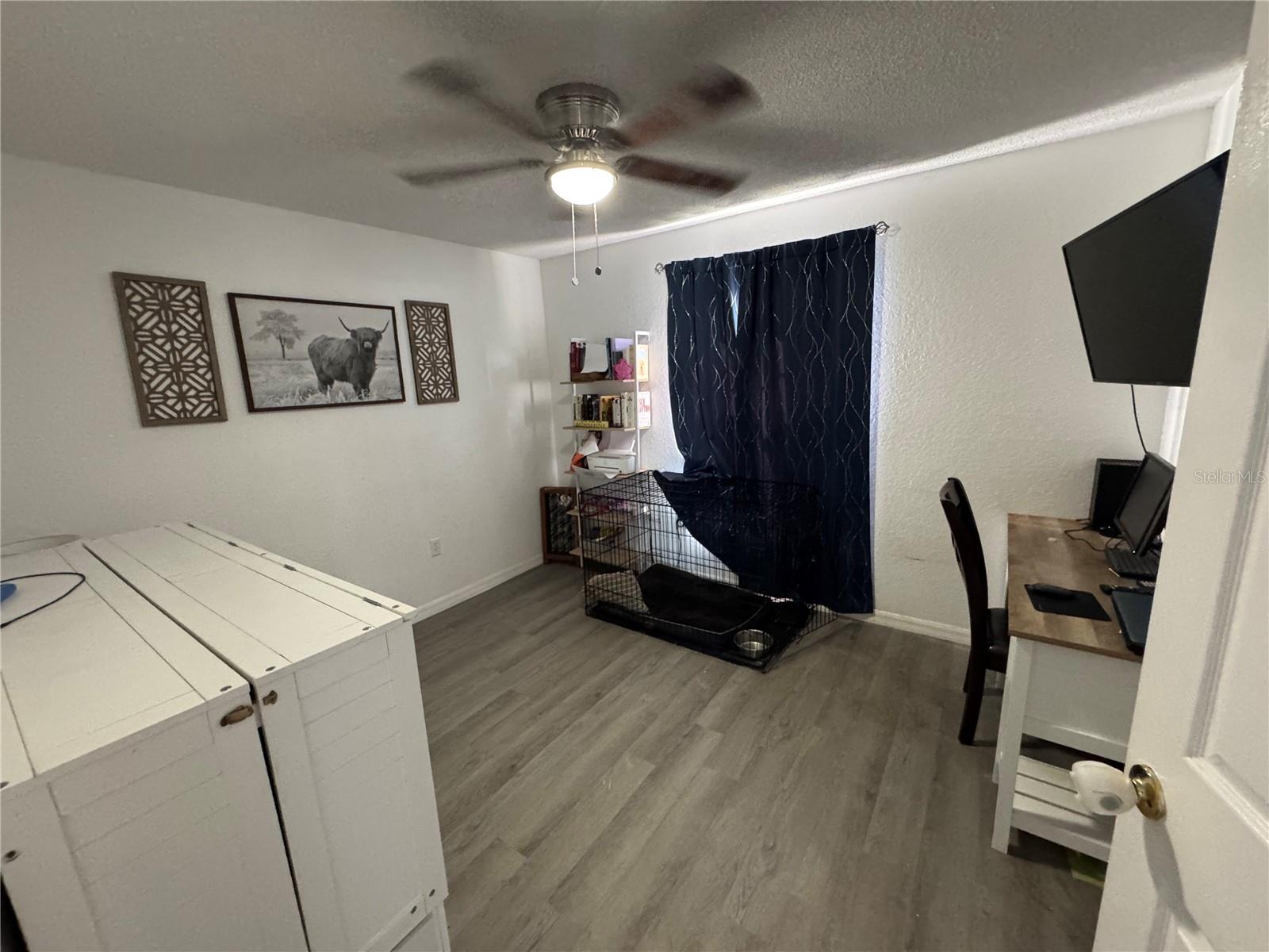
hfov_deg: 102.1
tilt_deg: -11.7
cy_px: 476
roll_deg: +3.3
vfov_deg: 85.7
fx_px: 513
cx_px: 634
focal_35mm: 14
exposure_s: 1/60
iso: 1000
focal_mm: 2.22
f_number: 2.2
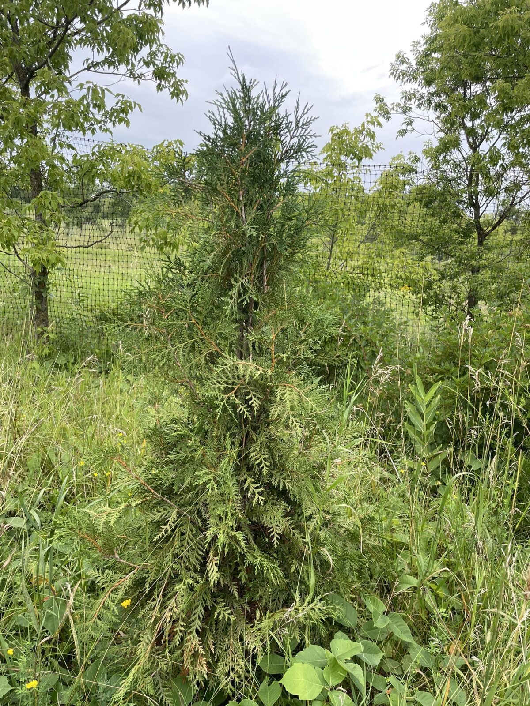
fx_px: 531
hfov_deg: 53.1
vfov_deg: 67.3
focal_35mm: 26
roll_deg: -3.4
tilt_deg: -12.2
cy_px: 353
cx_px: 265
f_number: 1.6
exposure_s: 1/251
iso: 32
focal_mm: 4.2
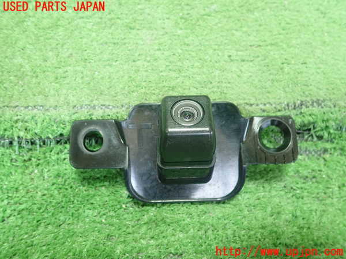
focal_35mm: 30
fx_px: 300
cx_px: 173
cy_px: 130
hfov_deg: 60.0
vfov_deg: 46.8
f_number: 2.3
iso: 800
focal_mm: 5.5
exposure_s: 1/100
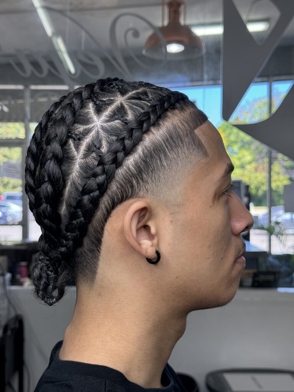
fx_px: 544
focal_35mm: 48
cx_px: 147
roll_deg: -0.2
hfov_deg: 30.3
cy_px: 196
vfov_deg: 39.7
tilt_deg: +1.5
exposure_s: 1/129
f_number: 1.78
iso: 50
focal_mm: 6.76
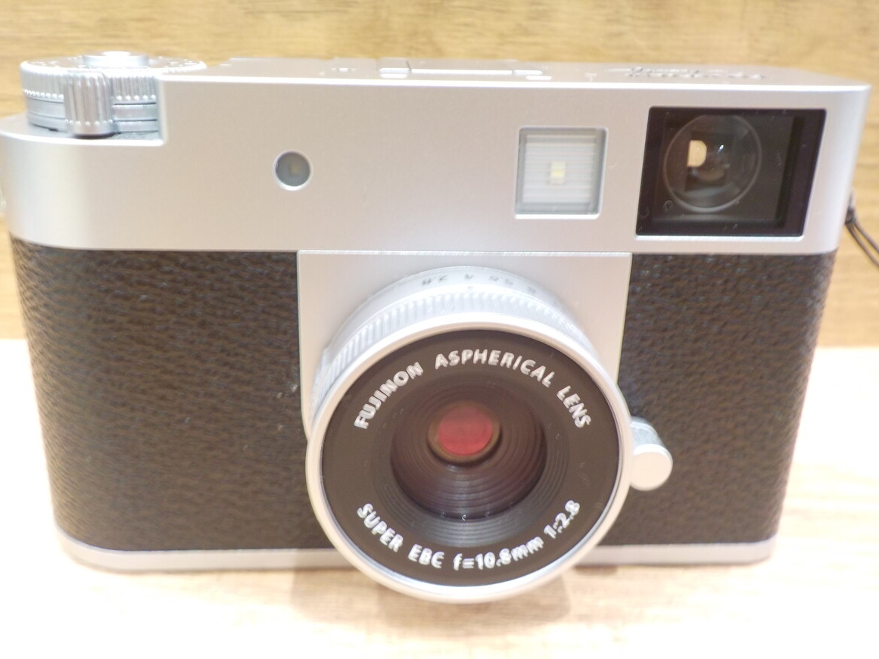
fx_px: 787
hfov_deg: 58.3
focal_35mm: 31
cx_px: 428
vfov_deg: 45.4
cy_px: 320
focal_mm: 4.1
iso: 180
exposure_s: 1/30
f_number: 3.3
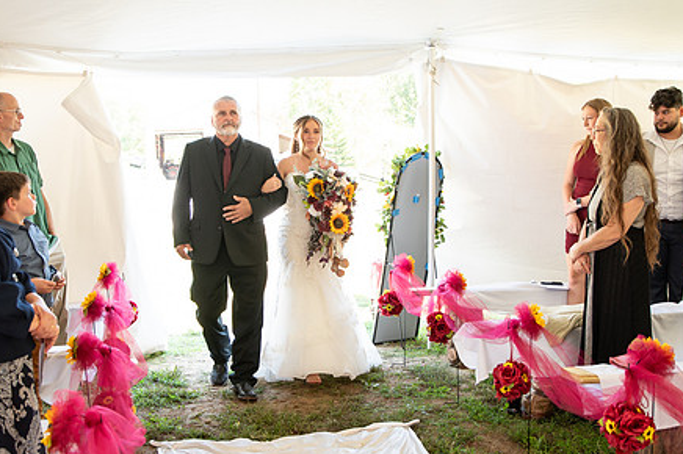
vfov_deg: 29.2
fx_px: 872
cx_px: 309
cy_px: 246
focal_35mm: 46
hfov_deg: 42.7
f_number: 2.8
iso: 320
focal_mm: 29
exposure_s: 1/200
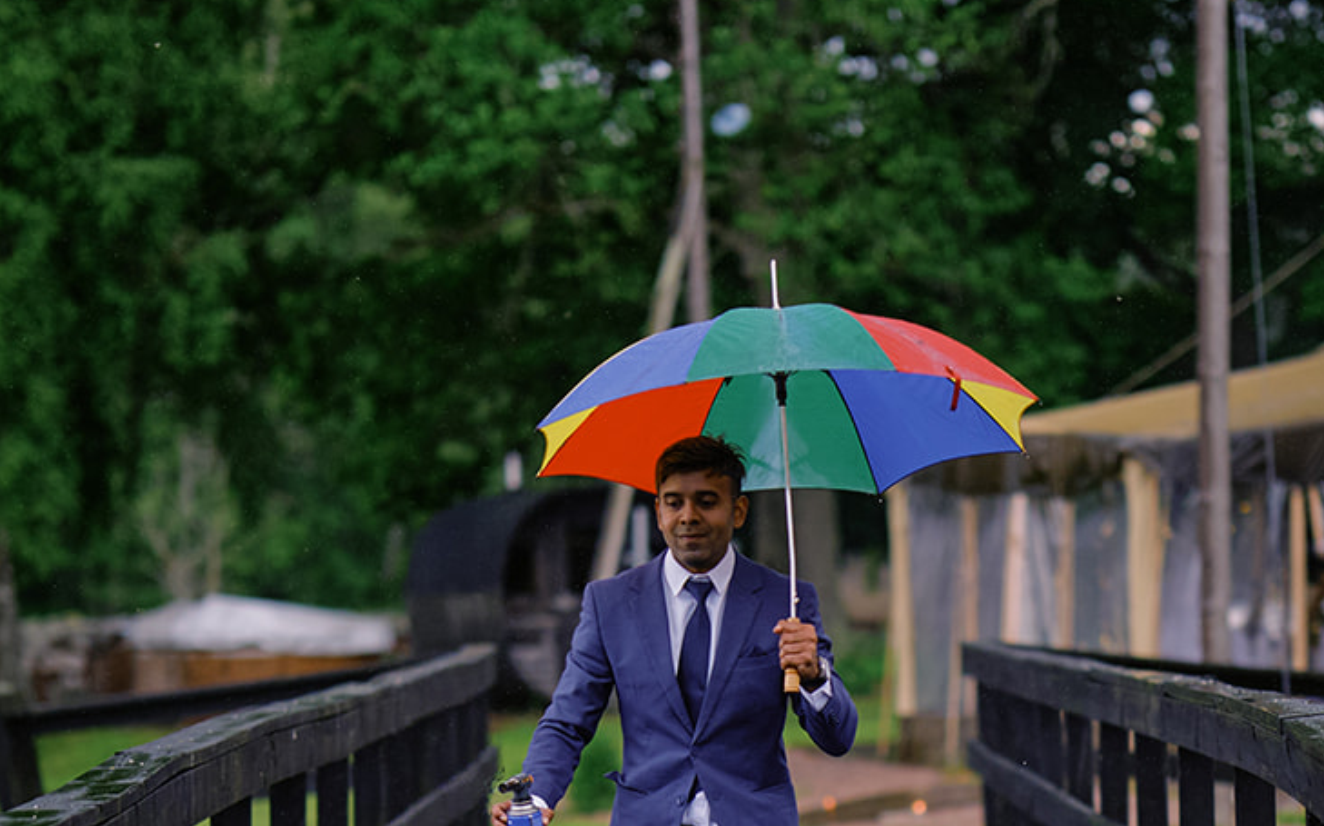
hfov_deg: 11.1
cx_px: 928
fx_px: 6781
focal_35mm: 188
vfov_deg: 6.9
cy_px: 854
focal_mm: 56
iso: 320
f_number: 1.2
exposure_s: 1/2900
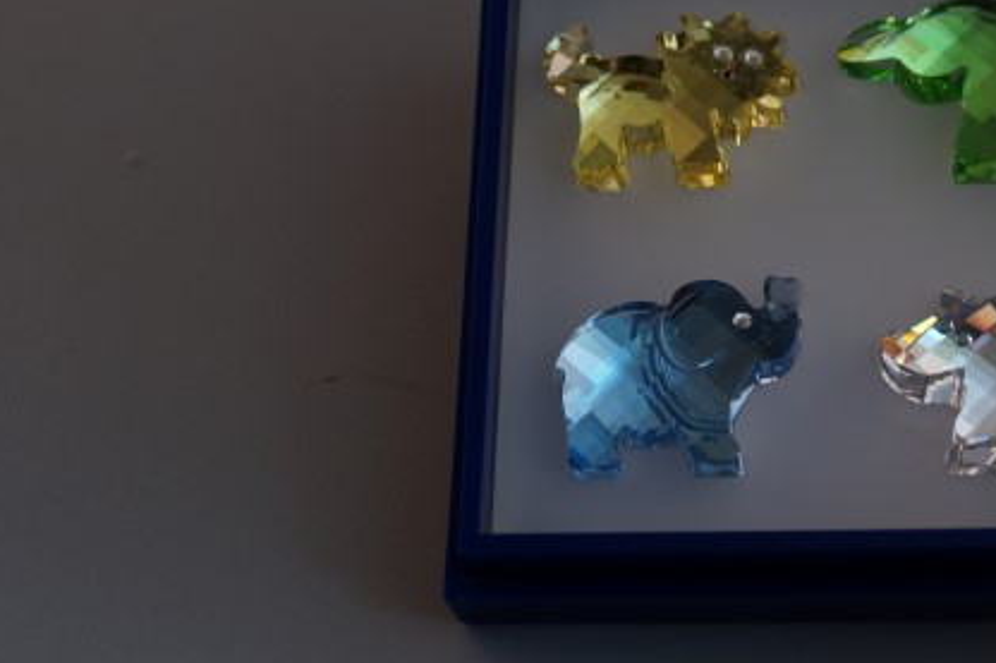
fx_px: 2513
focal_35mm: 91
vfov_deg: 15.0
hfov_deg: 22.1
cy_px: 279
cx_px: 809
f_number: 6.3
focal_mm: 35
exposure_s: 1/3
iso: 200
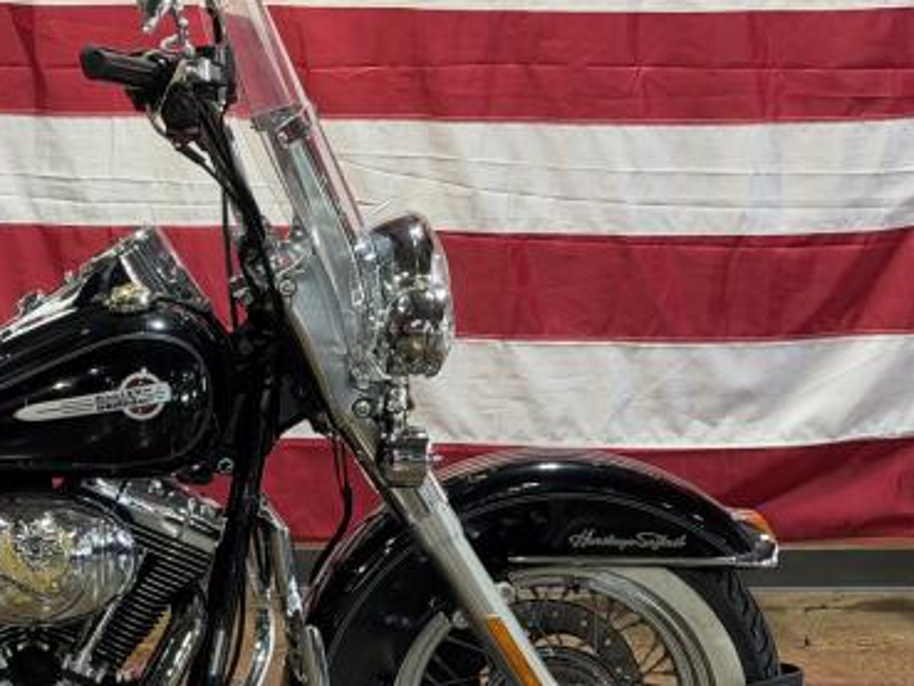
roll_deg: +0.5
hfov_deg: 18.3
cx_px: -27
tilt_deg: -12.0
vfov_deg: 14.2
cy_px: 523
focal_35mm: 104
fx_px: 2747
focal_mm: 6.76
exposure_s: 1/60
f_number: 1.78
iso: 64
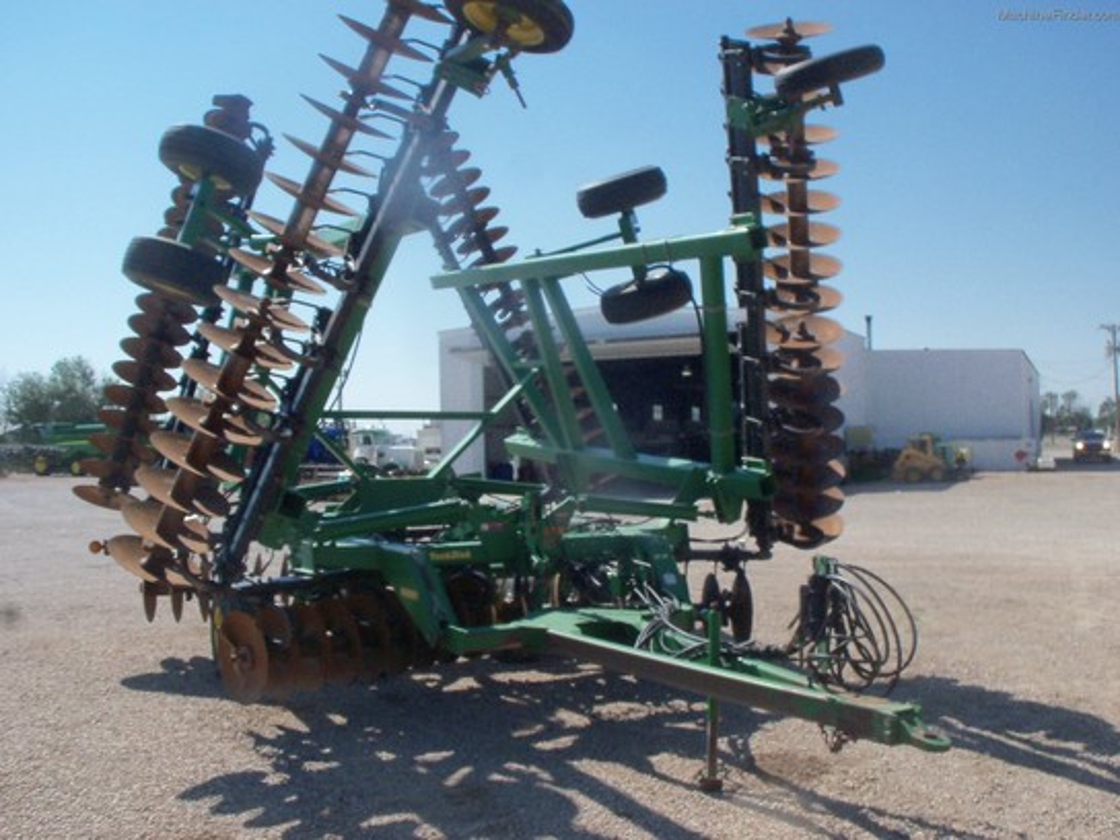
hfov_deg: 52.6
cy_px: 420
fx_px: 1132
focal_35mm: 35
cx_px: 560
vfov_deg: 40.7
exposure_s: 1/640
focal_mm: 6.3
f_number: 5.5
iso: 160
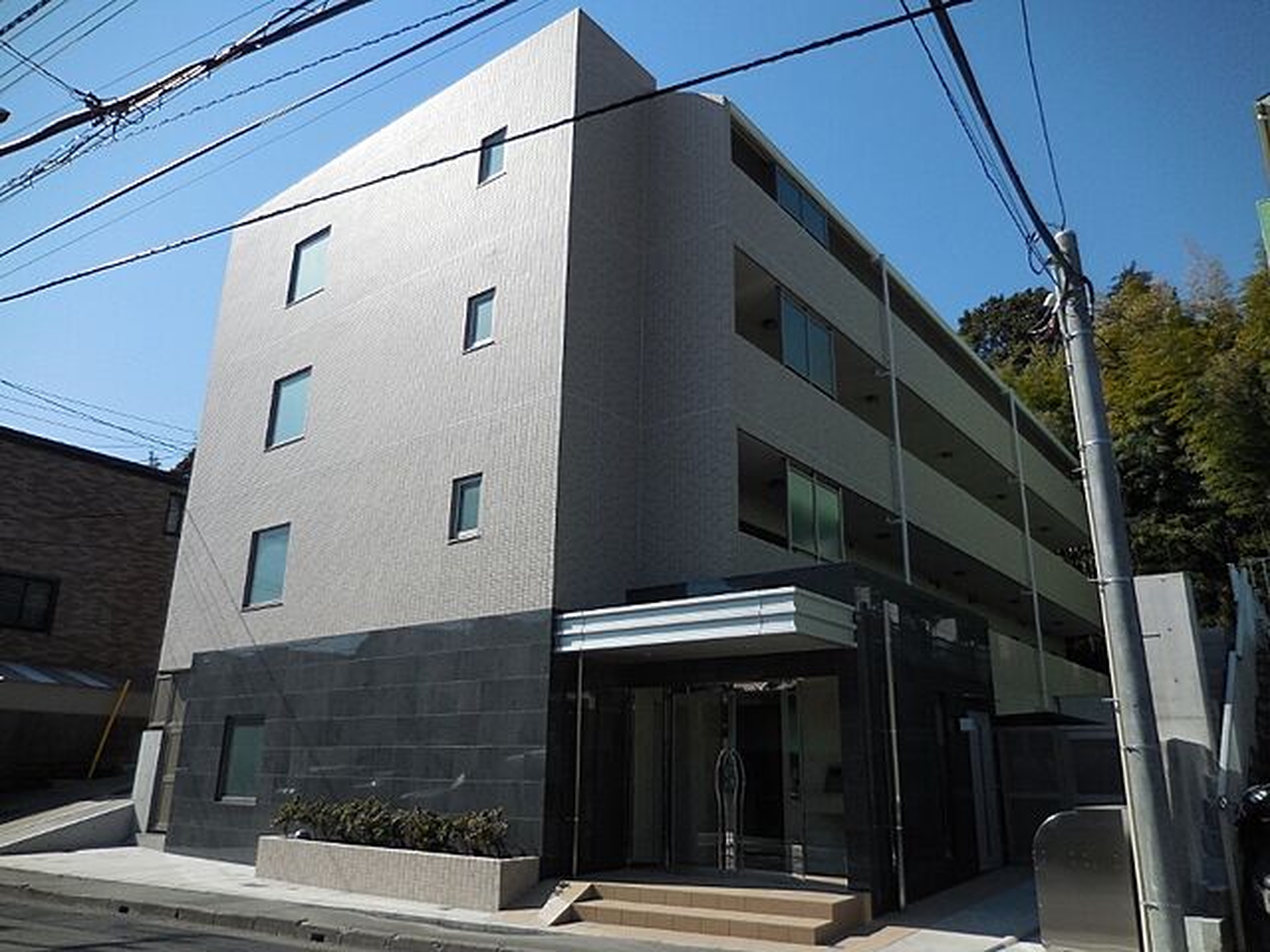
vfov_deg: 54.9
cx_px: 635
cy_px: 476
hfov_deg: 69.4
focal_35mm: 25
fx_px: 917
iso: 125
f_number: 6.6
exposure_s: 1/640
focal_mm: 4.5
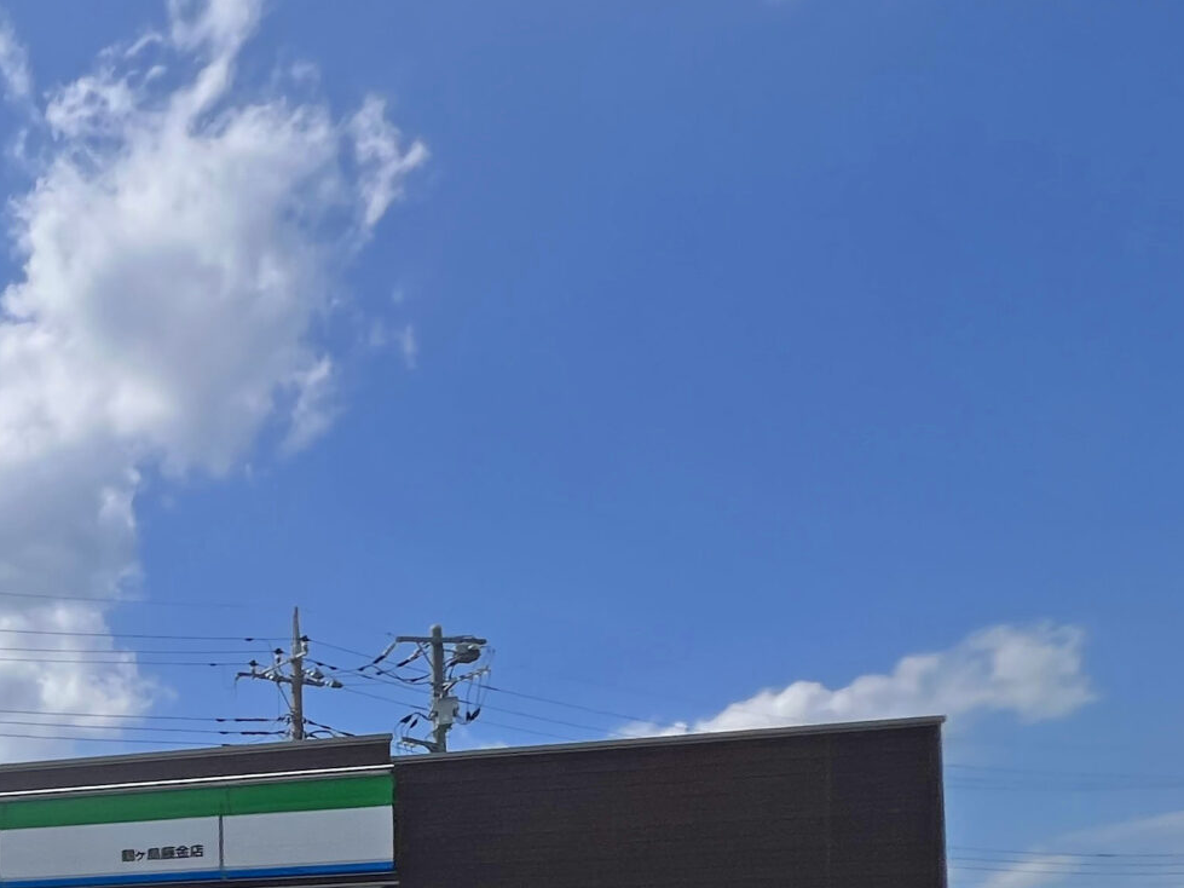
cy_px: 1023
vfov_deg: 34.7
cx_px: -341
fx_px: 1163
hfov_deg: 36.3
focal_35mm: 34
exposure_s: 1/3040
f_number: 1.8
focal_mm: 1.57
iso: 32
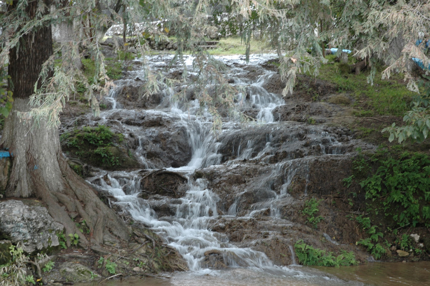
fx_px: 895
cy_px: 143
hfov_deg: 27.0
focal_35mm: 75
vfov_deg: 18.2
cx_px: 215
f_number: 4.5
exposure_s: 1/20
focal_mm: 50
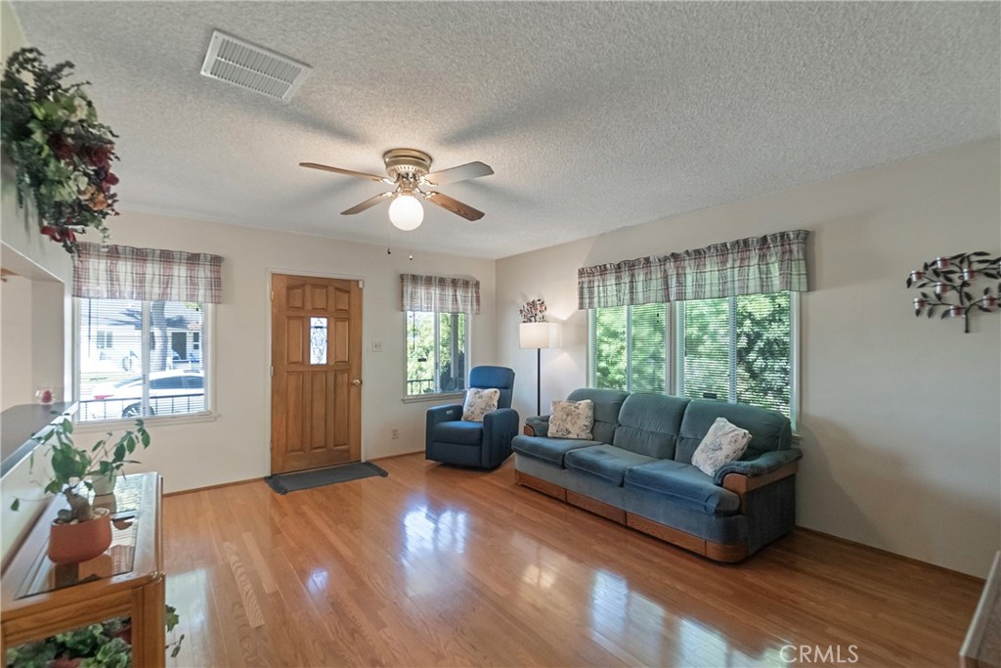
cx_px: 500
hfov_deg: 100.4
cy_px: 334
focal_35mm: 15
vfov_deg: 77.3
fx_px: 417
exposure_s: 1/40
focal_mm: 10
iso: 800
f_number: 5.6
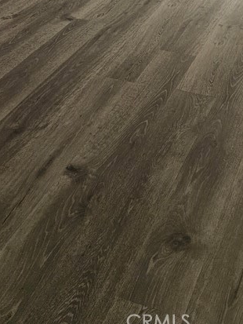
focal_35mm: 57
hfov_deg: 25.2
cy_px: -69
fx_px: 533
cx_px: 198
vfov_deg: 29.0
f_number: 1.8
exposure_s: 1/60
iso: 64
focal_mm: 5.4
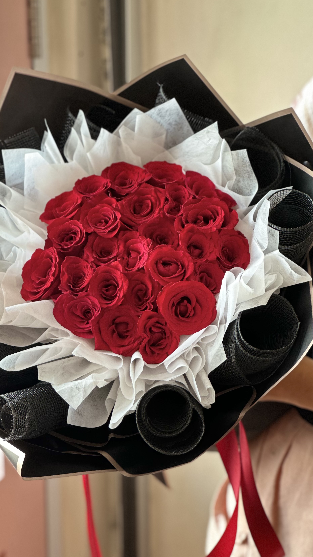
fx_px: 1505
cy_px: 312
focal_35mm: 102
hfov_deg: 11.9
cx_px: 136
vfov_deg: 20.9
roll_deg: +0.2
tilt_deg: -17.4
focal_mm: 9
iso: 160
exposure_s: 1/40
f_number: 2.8
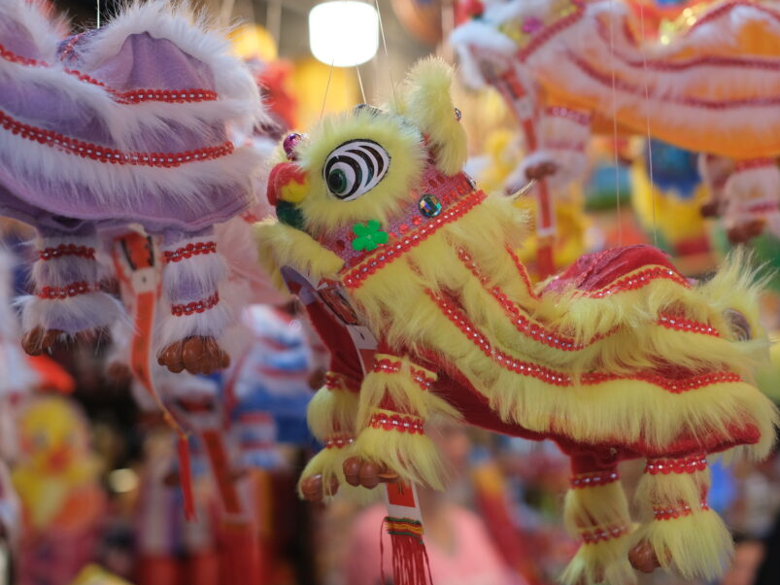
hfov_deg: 29.8
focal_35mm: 65
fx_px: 1464
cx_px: 451
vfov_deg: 22.6
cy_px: 255
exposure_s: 1/150
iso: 320
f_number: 2.2
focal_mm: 35
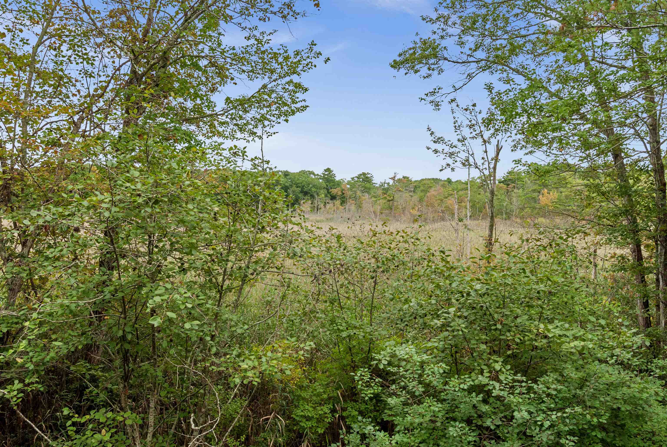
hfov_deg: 53.1
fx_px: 668
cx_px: 334
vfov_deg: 37.0
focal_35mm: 36
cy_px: 224
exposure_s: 1/80
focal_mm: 24
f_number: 11
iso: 200
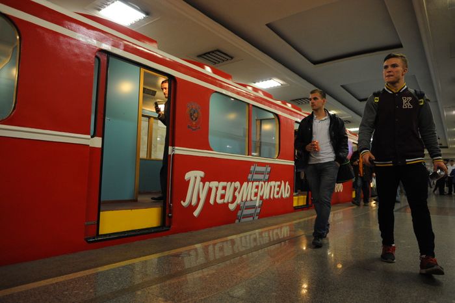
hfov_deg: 73.8
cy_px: 152
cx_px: 228
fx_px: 303
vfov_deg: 53.1
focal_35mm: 24
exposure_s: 1/200
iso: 2500
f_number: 2.8
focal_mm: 24
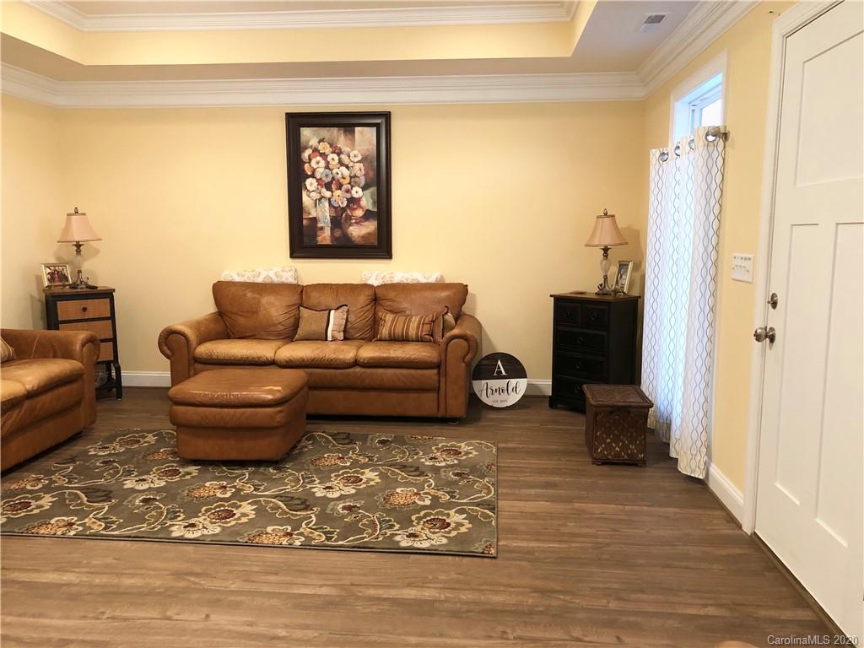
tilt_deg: -7.7
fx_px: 699
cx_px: 432
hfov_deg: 63.4
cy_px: 324
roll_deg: -0.9
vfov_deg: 49.7
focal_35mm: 28
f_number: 1.8
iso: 64
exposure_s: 1/15
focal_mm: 3.99
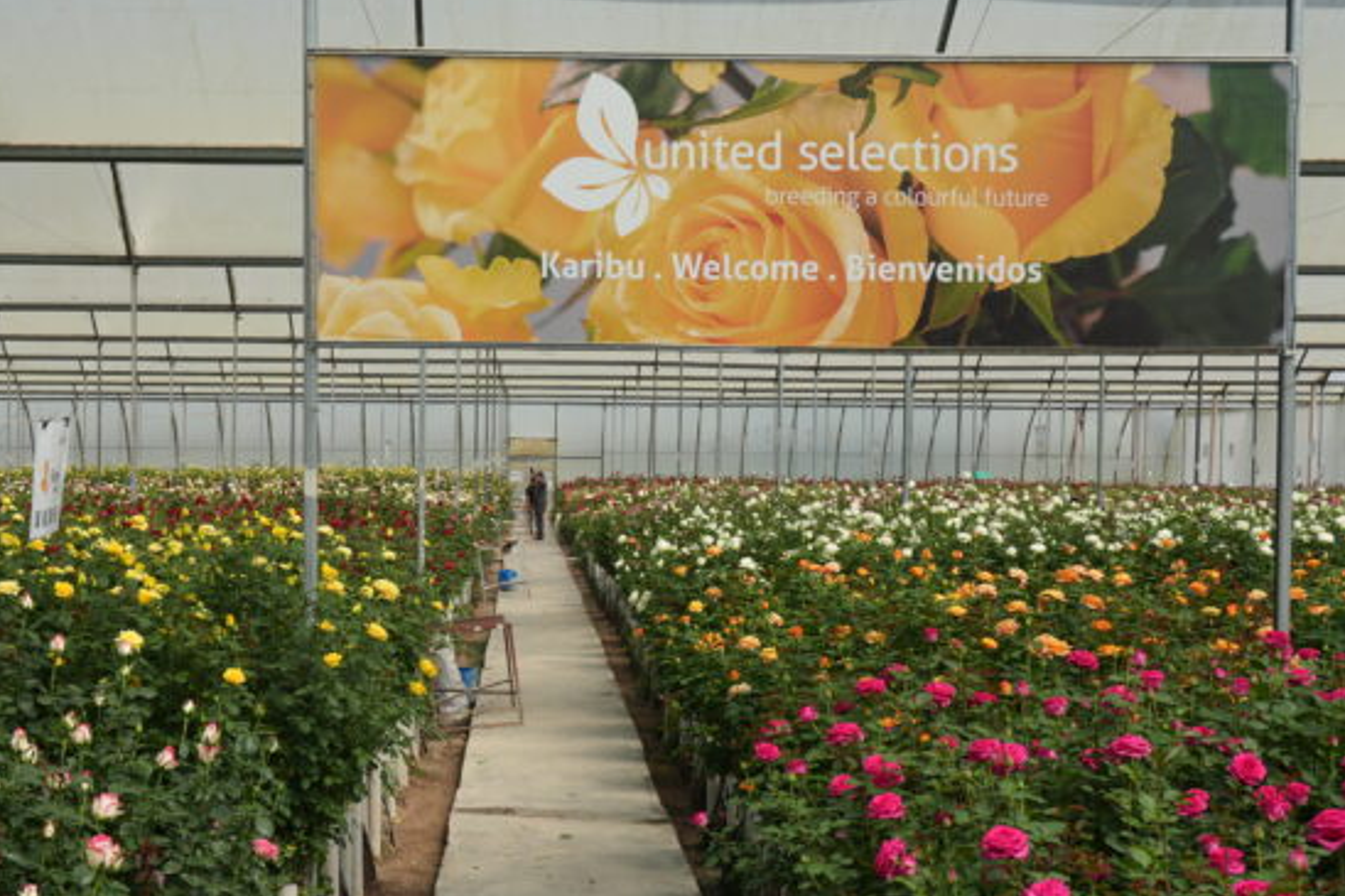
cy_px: 550
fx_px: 2278
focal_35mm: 61
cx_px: 572
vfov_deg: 22.2
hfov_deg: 32.8
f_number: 7.1
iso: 100
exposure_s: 1/320
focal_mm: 32
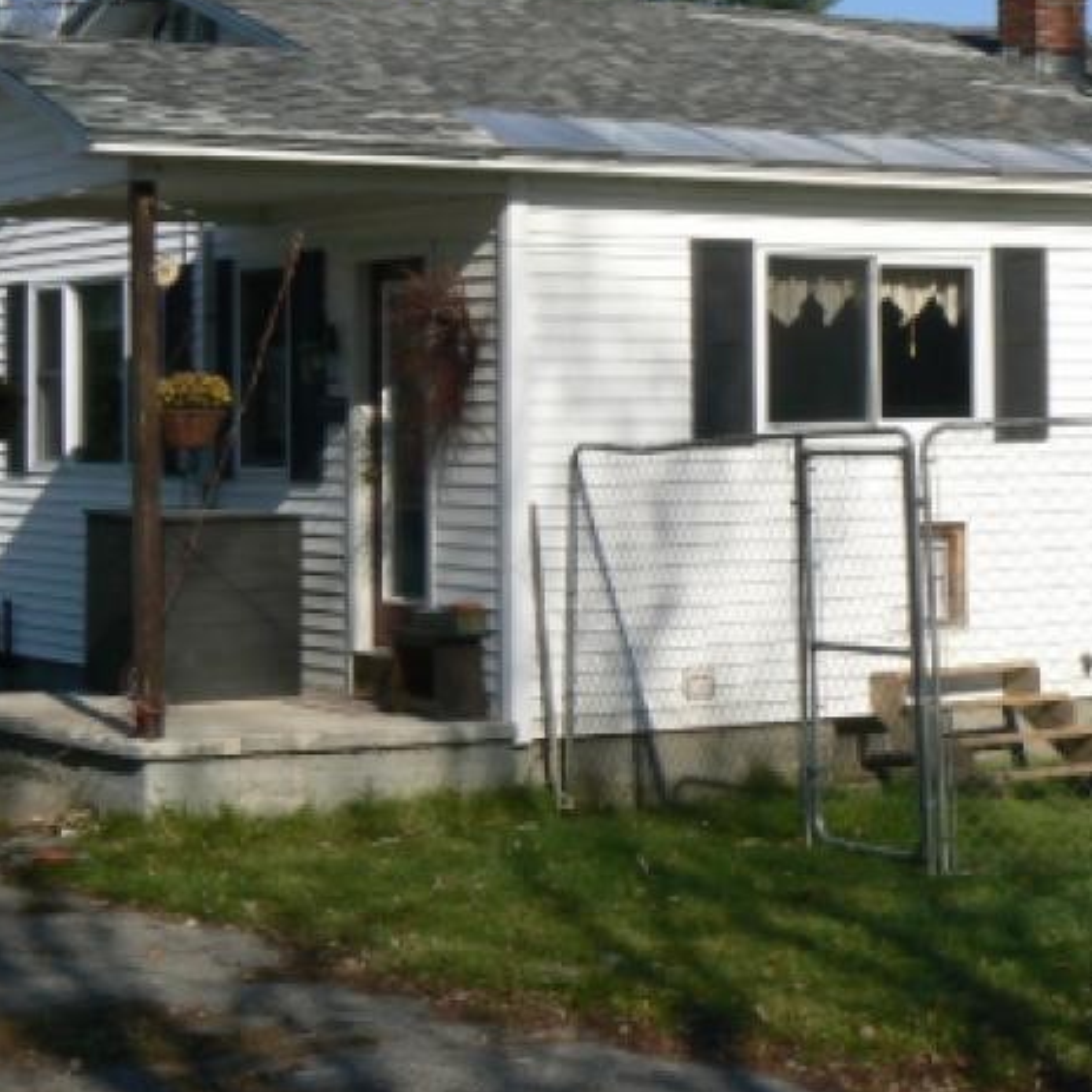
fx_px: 3212
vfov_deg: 19.1
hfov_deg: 19.1
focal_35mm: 90
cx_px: 844
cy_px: 235
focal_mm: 7.6
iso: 80
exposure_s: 1/400
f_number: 6.3
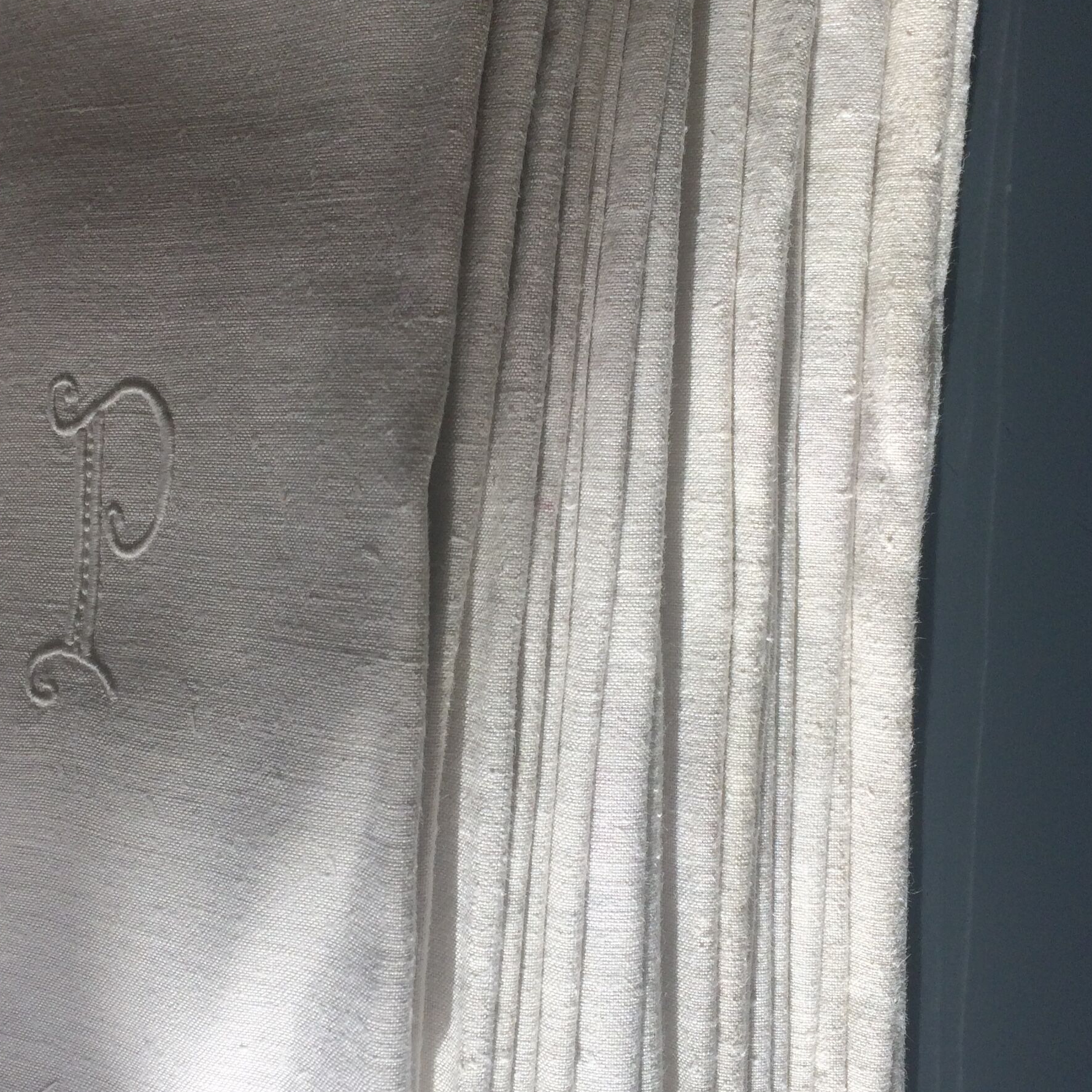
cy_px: 540
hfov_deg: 36.0
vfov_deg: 36.1
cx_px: 448
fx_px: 1677
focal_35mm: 47
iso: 32
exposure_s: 1/707
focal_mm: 4.15
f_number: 2.2
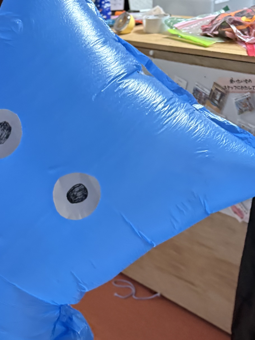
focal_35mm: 61
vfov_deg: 30.7
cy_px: 287
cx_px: 5
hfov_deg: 23.1
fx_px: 599
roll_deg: +9.8
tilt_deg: -26.1
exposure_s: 1/40
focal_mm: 5.96
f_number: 1.6
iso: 400
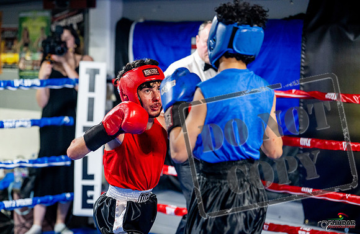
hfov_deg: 20.8
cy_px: 145
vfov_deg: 13.6
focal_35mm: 99
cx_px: 142
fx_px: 982
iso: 4000
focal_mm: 81
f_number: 2
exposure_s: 1/800
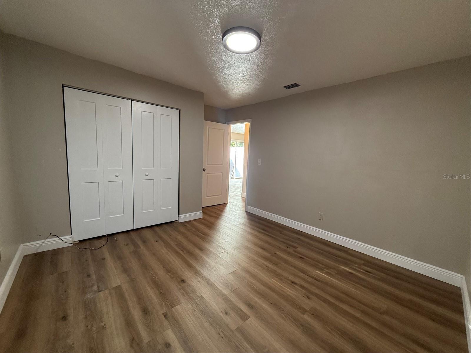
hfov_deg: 102.1
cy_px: 176
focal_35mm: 14
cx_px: 236
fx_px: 190
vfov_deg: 85.7
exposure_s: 1/120
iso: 320
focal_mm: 2.22
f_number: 2.2
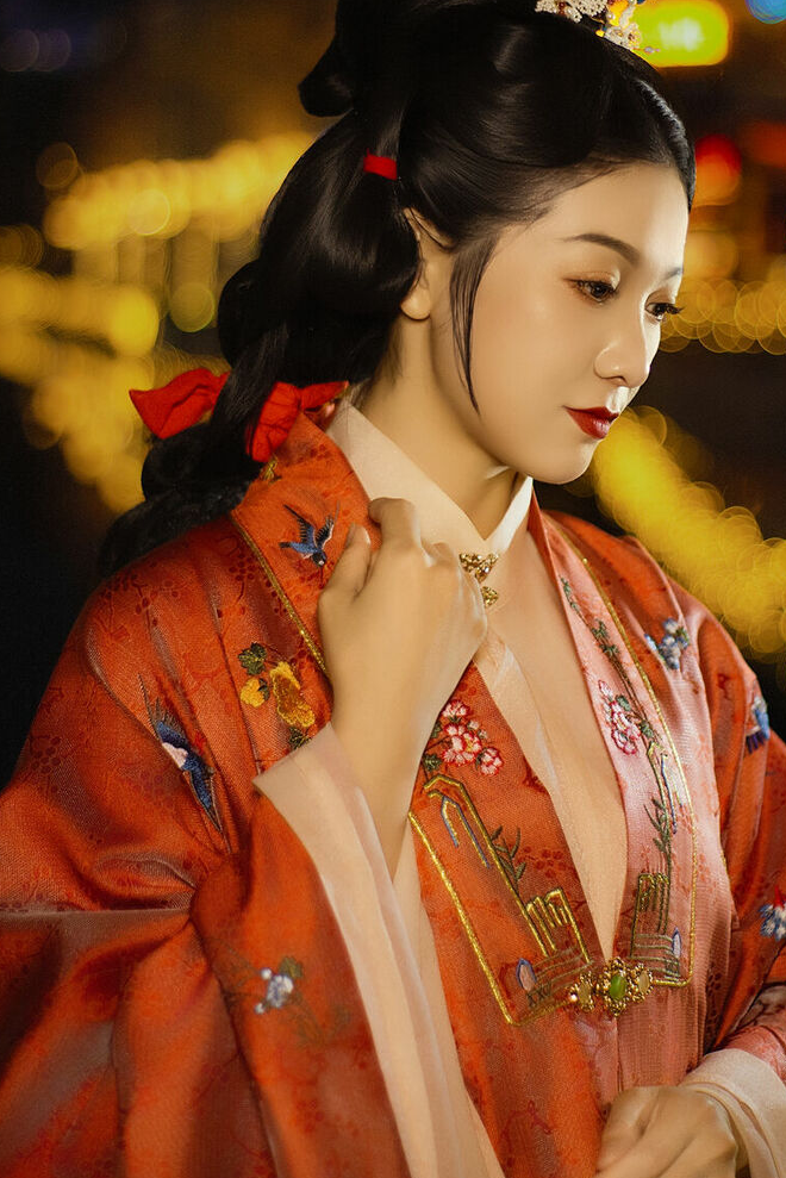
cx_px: 541
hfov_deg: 17.4
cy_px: 390
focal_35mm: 78
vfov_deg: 25.8
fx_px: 2553
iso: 1600
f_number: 2
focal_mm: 50
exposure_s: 1/160
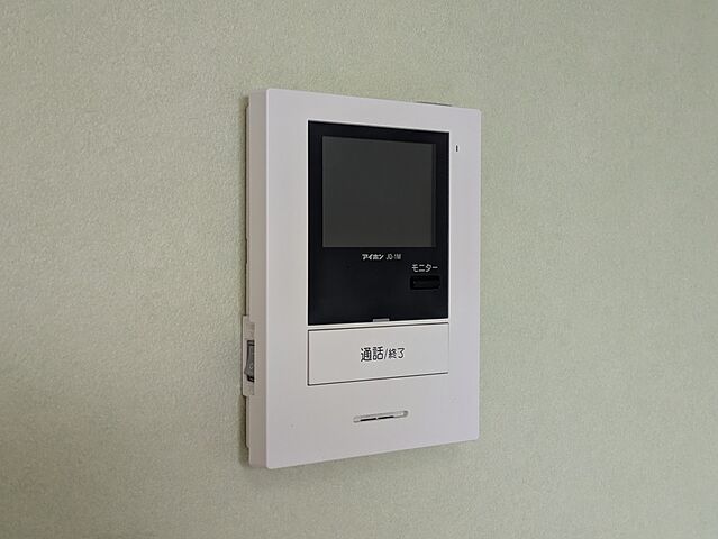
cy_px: 270
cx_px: 359
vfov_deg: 28.6
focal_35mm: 51
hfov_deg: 37.5
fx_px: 1058
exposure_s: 1/144
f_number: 1.89
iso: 45
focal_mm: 5.43
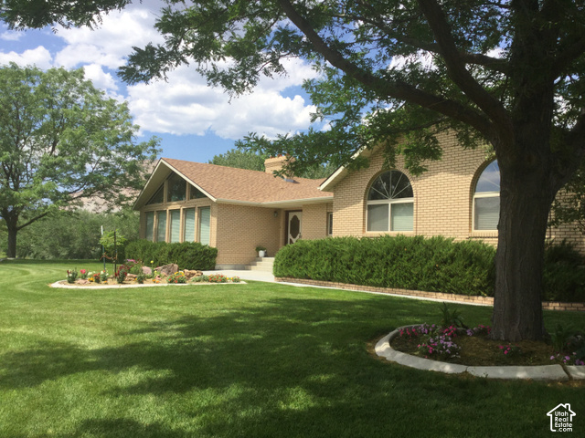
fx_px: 524
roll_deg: -2.2
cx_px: 292
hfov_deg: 58.4
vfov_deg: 45.4
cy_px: 219
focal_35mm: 31
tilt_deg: +0.7
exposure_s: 1/1217
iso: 25
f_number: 2.4
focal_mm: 3.3
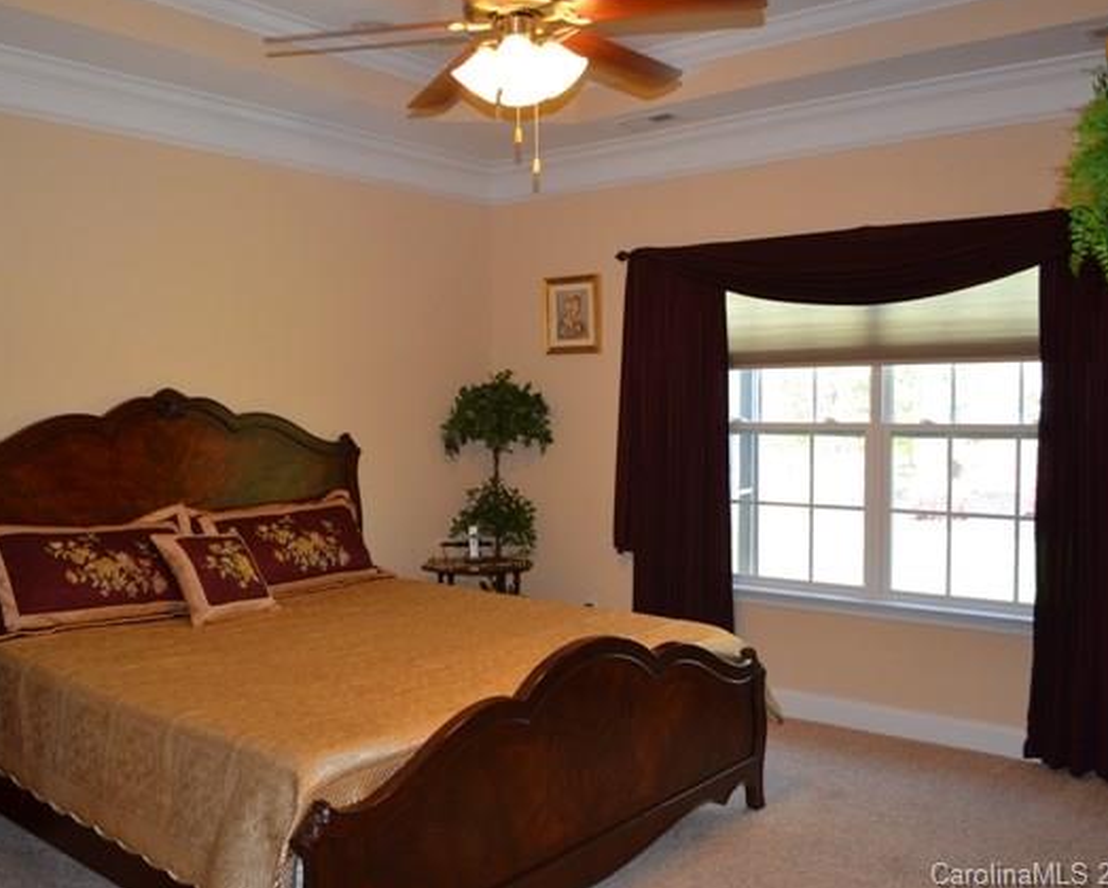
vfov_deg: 47.1
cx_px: 496
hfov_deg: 57.0
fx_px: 1017
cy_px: 442
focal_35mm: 31
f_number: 3.5
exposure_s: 1/60
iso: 400
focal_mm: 18
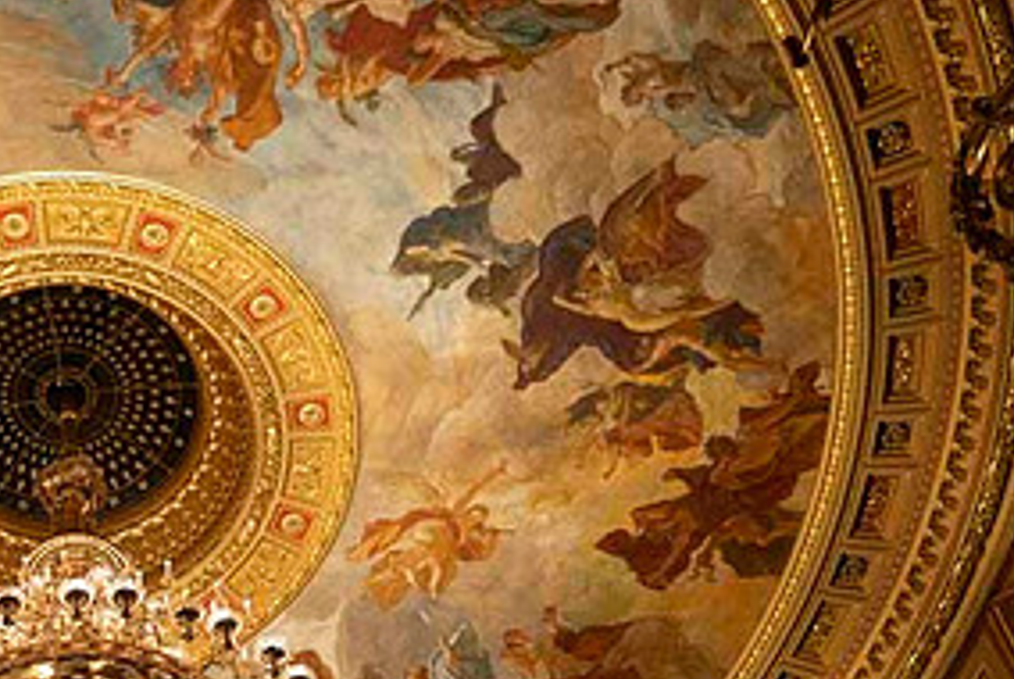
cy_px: 448
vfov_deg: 27.4
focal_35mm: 49
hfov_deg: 38.2
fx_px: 1382
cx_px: 146
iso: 360
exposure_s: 1/50
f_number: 4
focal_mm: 24
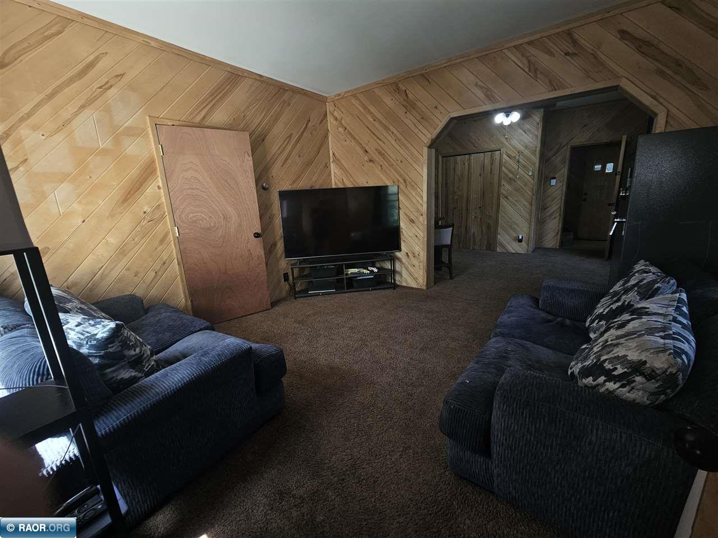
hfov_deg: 106.2
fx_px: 270
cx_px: 359
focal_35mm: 13
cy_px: 269
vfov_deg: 89.9
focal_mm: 2.2
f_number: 2.2
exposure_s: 1/60
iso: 50
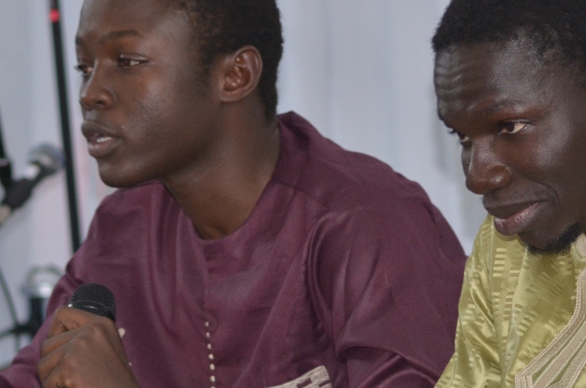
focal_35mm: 239
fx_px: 3882
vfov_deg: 5.7
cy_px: 158
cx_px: 347
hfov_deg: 8.6
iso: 800
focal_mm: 70
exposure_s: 1/60
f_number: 4
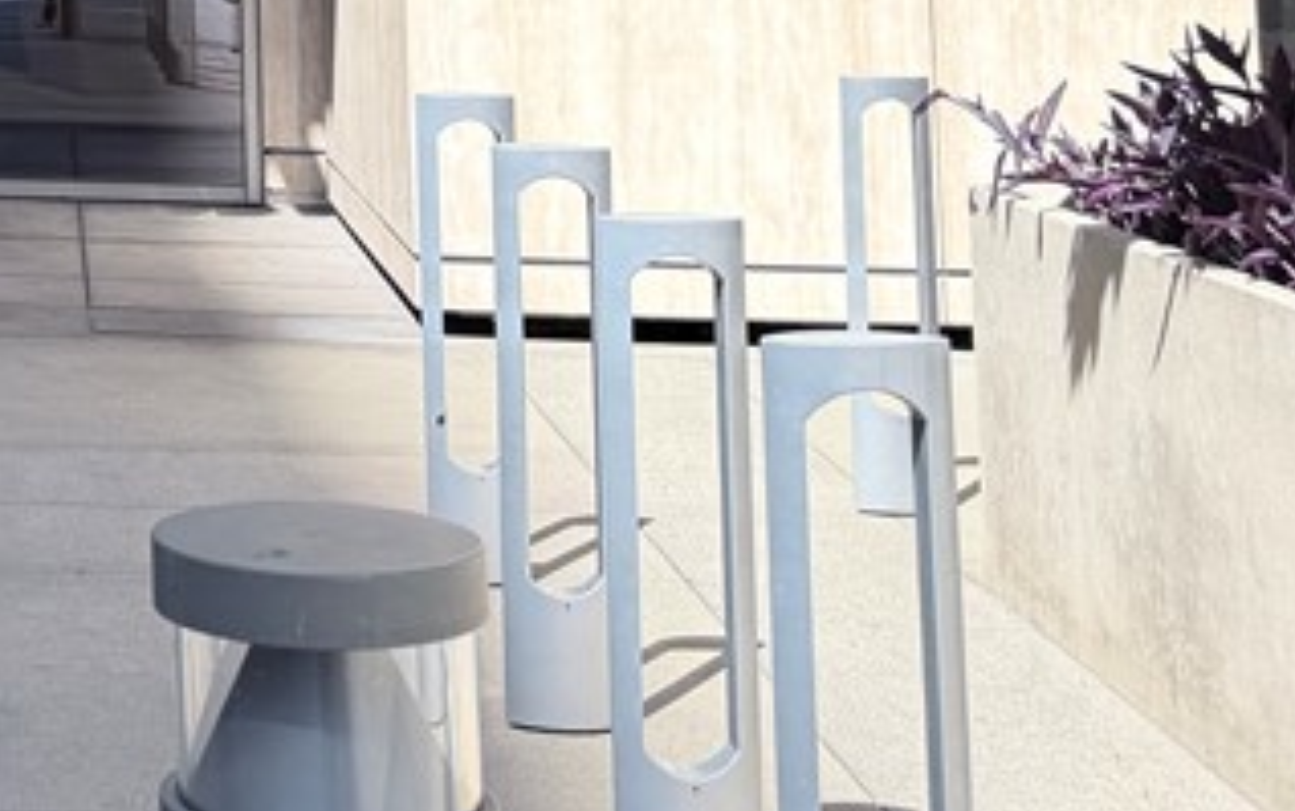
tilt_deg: +6.8
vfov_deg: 14.4
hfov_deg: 22.8
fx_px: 2895
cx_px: -334
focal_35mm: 82
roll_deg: -0.4
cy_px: -558
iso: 80
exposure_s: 1/2000
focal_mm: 6.76
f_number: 1.78
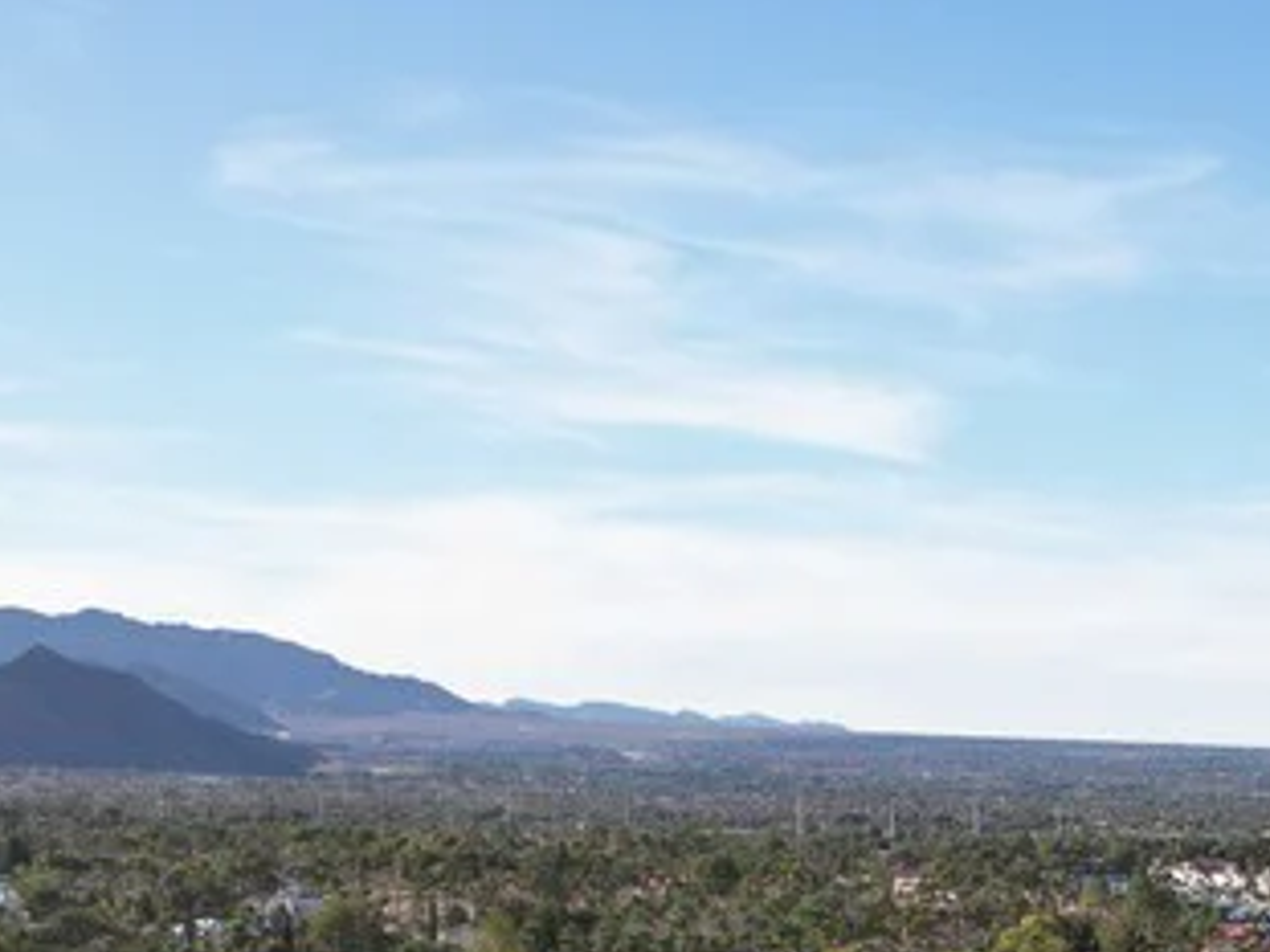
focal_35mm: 79
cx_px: 1368
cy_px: 1299
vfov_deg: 17.3
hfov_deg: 23.3
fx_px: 2897
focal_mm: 6.72
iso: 100
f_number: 1.7
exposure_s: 1/60
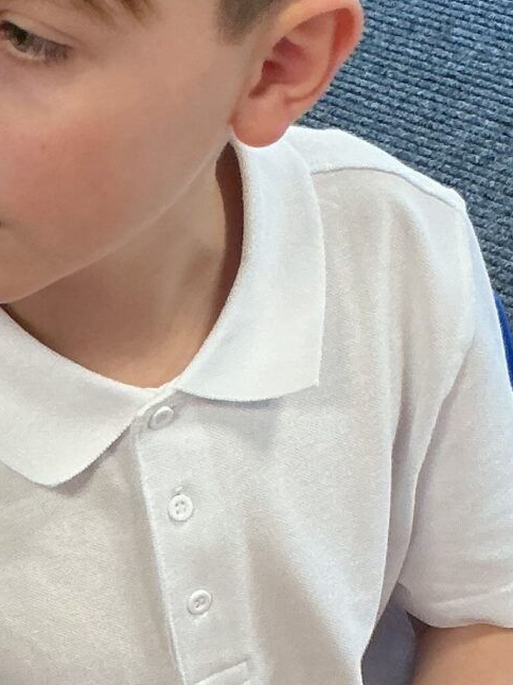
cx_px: -249
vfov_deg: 16.1
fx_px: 2274
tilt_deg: -44.2
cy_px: 924
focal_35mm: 115
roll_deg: +17.9
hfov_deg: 12.3
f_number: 1.8
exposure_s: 1/60
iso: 100
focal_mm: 3
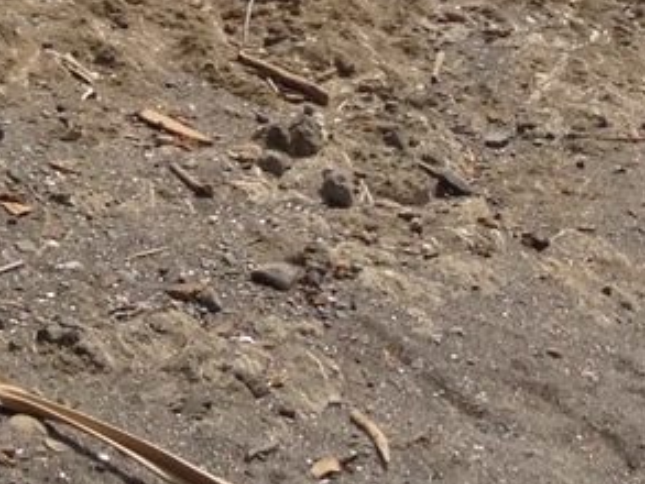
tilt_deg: -5.2
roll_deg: +0.3
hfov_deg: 10.2
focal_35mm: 191
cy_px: -801
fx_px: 3560
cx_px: -48
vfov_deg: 7.2
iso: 50
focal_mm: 4.28
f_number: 2.4
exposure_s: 1/2762
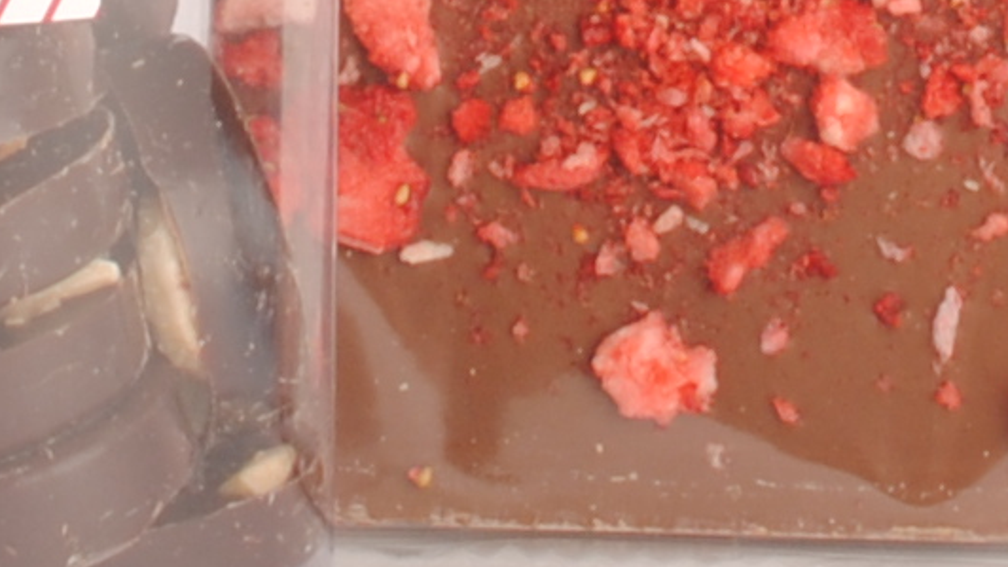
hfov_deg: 7.8
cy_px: -1037
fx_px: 7349
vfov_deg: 4.3
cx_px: 116
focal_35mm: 275
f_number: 16
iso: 100
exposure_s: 1/200
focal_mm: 24
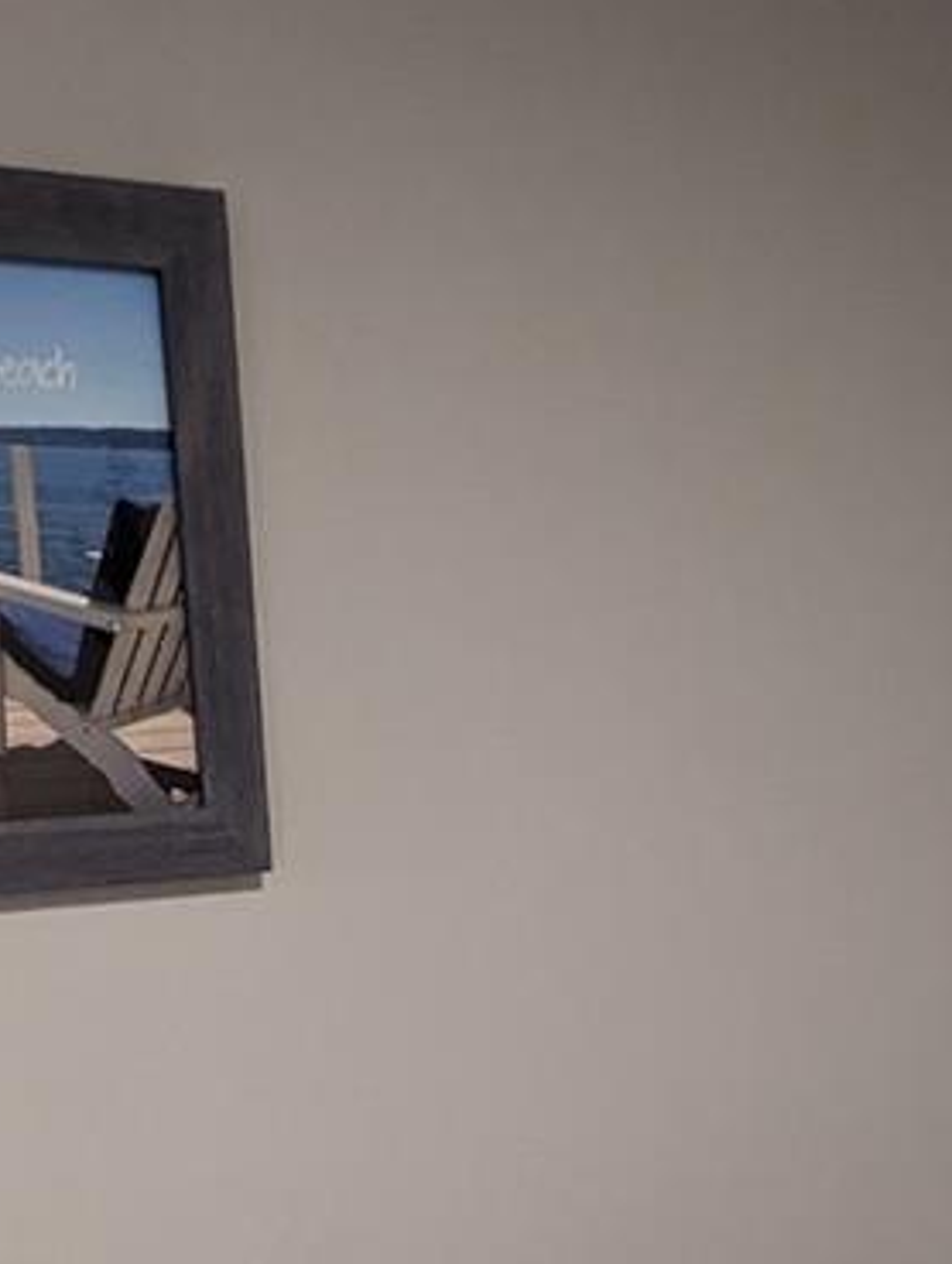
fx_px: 1901
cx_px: 666
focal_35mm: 52
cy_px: 1380
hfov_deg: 27.9
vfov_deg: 32.5
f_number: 2.2
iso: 645
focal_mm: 2.35
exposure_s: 1/120
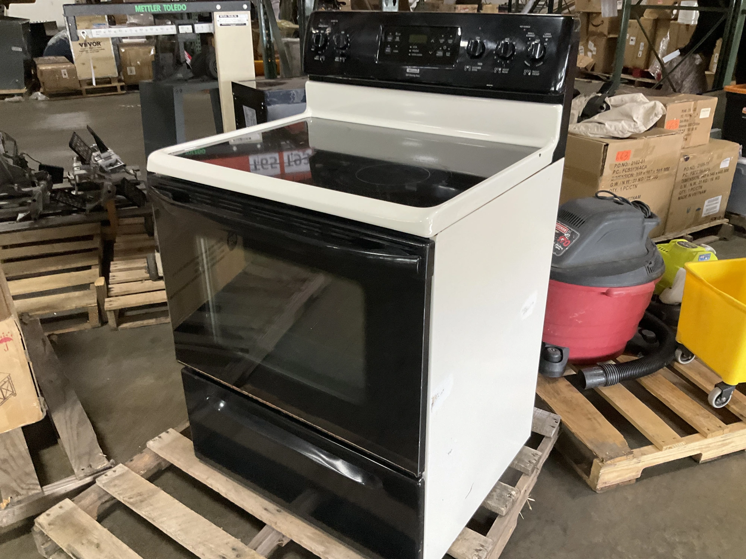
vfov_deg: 48.2
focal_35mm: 29
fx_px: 625
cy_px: 280
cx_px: 373
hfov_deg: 61.7
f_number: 1.8
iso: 200
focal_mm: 3
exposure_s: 1/60
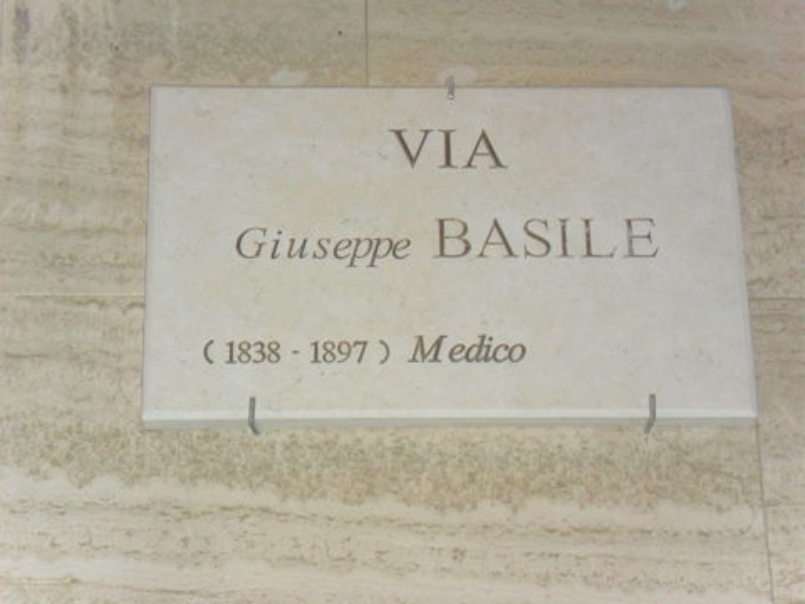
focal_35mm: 108
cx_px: 402
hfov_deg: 18.2
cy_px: 302
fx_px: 2512
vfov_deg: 13.7
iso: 400
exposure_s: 1/60
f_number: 5
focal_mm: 19.6
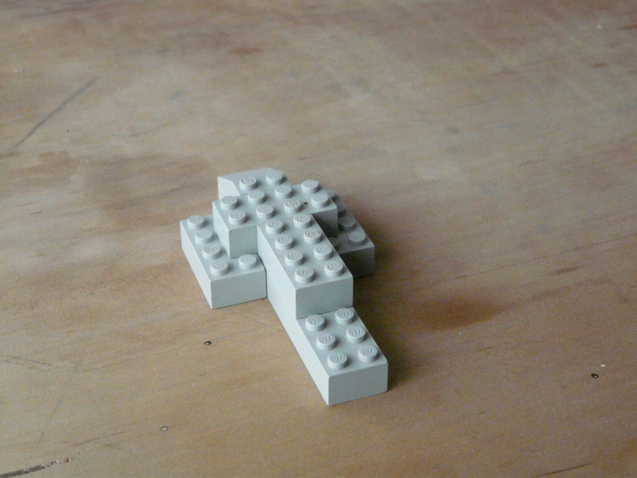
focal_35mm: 66
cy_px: 239
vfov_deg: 22.3
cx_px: 318
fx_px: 1215
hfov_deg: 29.4
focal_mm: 10.8
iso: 800
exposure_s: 1/25
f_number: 3.2
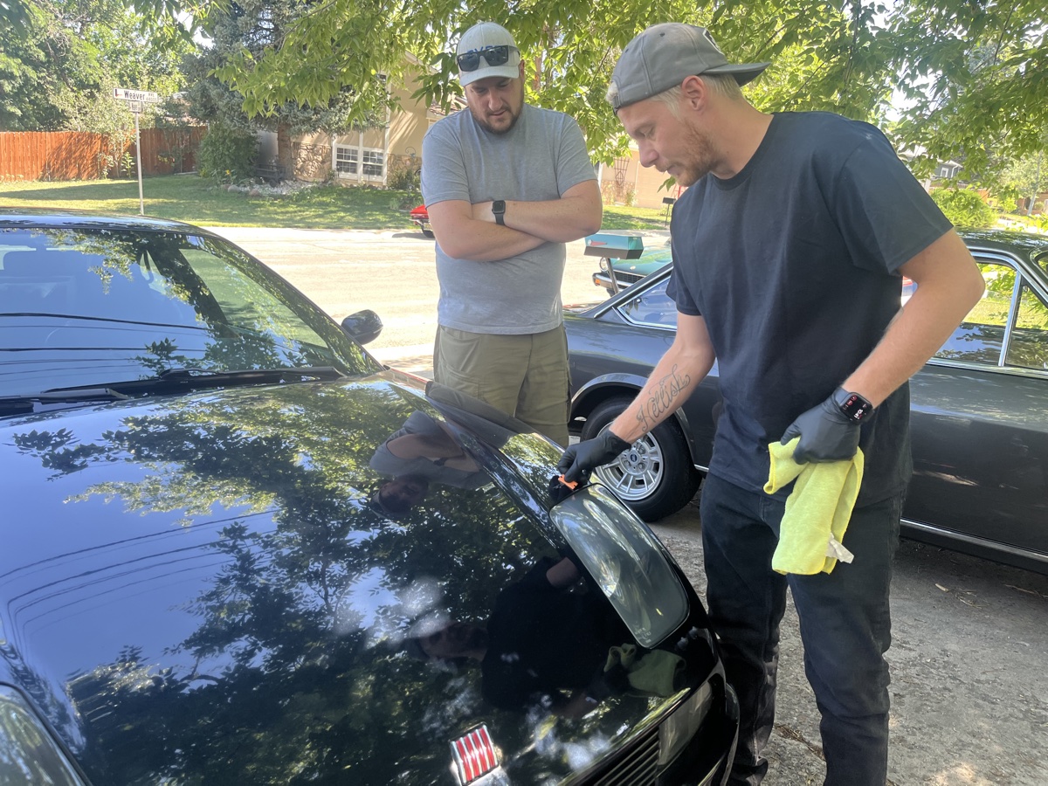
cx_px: 524
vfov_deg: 53.1
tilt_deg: -14.2
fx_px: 787
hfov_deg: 67.3
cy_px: 393
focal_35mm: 26
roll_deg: -4.6
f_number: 1.6
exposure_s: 1/134
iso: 32
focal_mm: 5.1
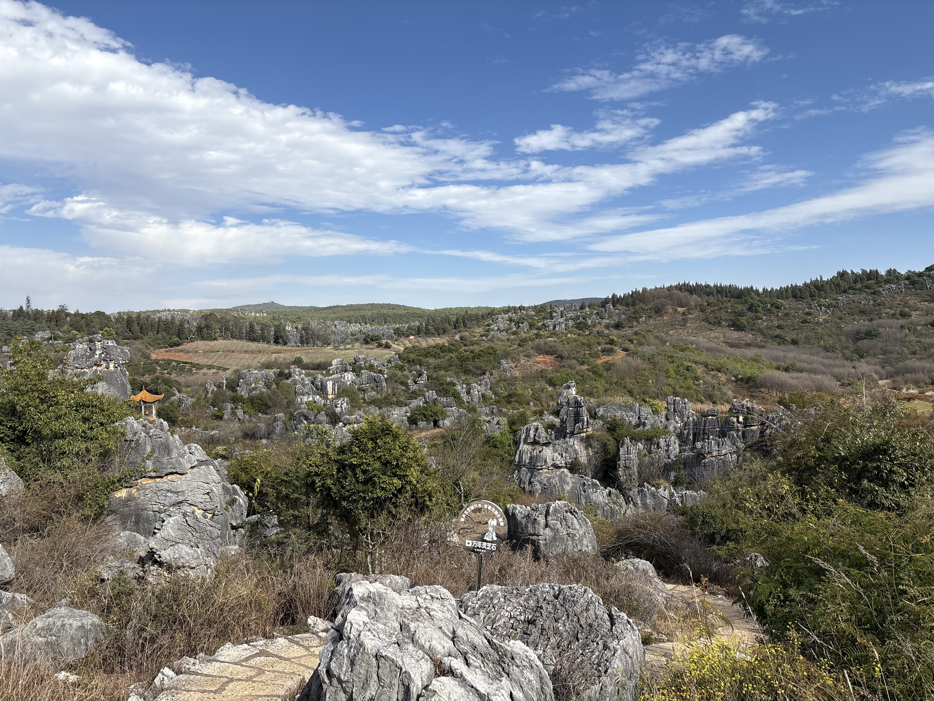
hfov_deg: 67.3
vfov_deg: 53.1
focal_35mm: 26
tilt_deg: -0.9
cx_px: 467
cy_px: 350
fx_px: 702
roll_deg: +1.7
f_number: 1.6
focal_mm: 5.96
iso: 50
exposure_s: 1/3448
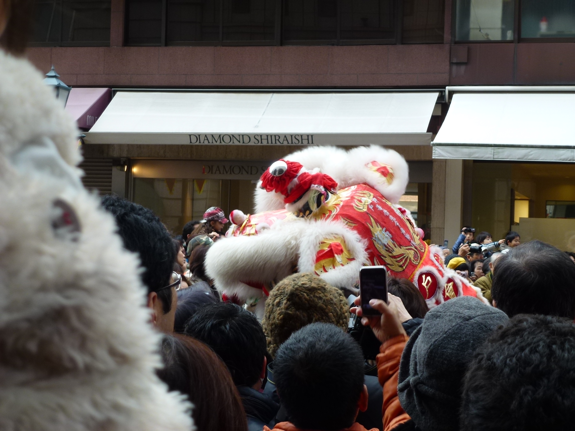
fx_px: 1262
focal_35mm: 76
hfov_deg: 25.7
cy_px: 216
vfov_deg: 19.4
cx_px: 288
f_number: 4.7
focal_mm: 13.6
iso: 100
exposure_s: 1/80
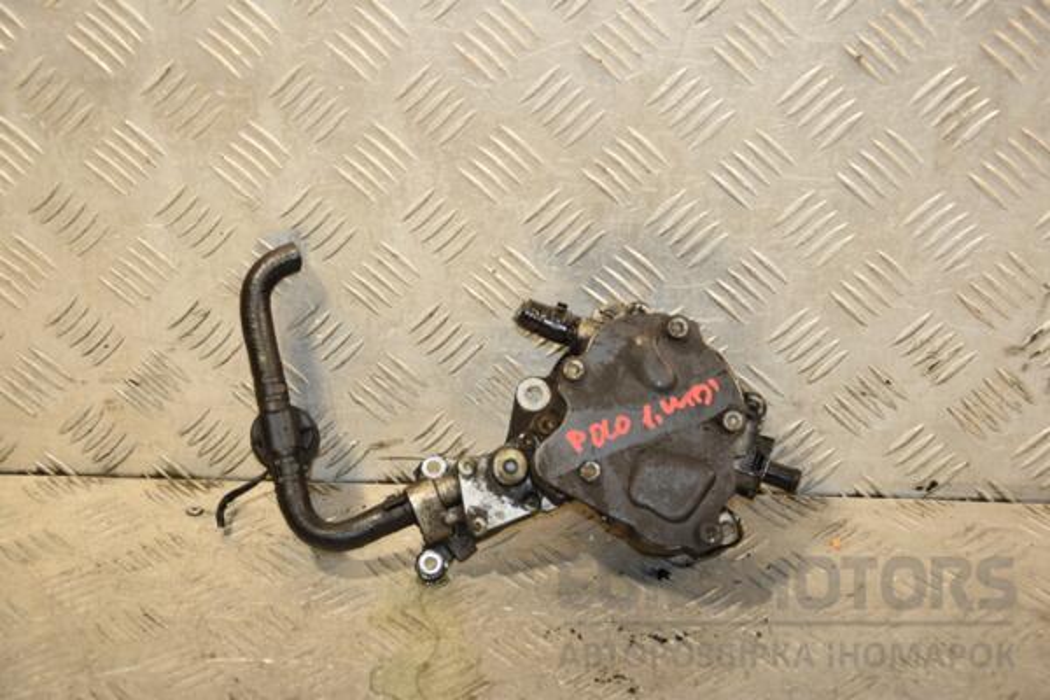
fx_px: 2275
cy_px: 350
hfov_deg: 26.0
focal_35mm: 78
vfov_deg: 17.5
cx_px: 525
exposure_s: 1/160
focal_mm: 52
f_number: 5
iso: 800
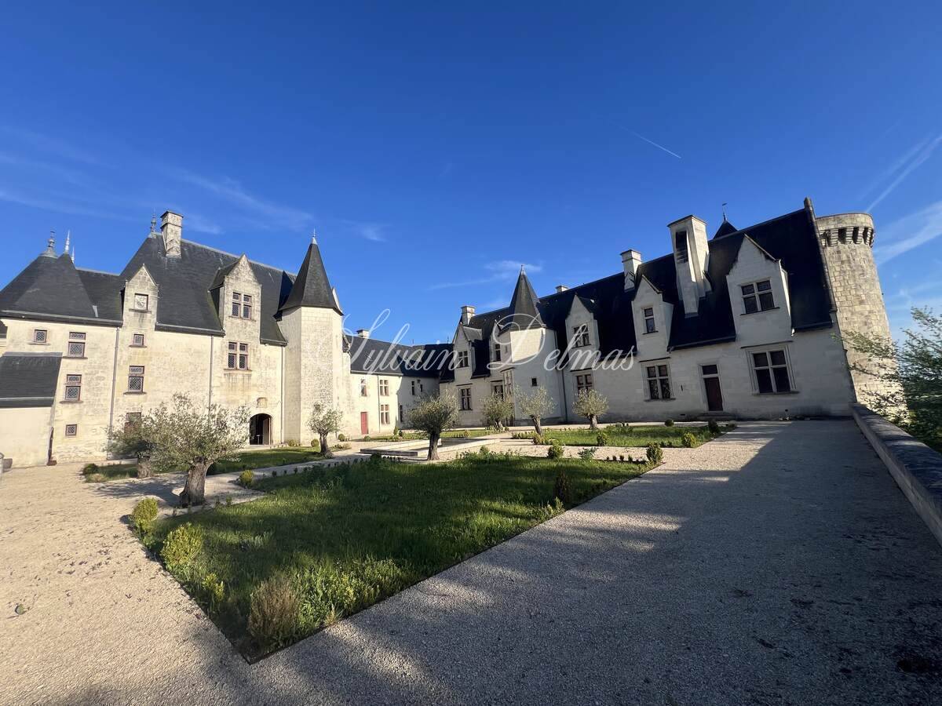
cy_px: 353
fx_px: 354
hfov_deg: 106.2
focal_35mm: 13
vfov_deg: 89.9
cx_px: 471
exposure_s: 1/1340
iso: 32
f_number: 1.8
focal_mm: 1.57
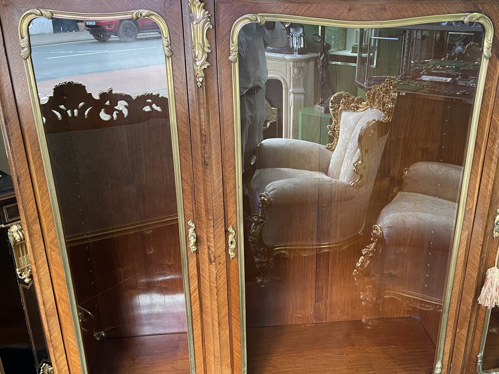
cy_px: 172
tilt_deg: -20.7
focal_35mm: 32
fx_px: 461
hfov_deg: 56.6
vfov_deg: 44.1
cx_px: 286
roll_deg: -0.2
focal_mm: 5.1
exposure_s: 1/50
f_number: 1.6
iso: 160
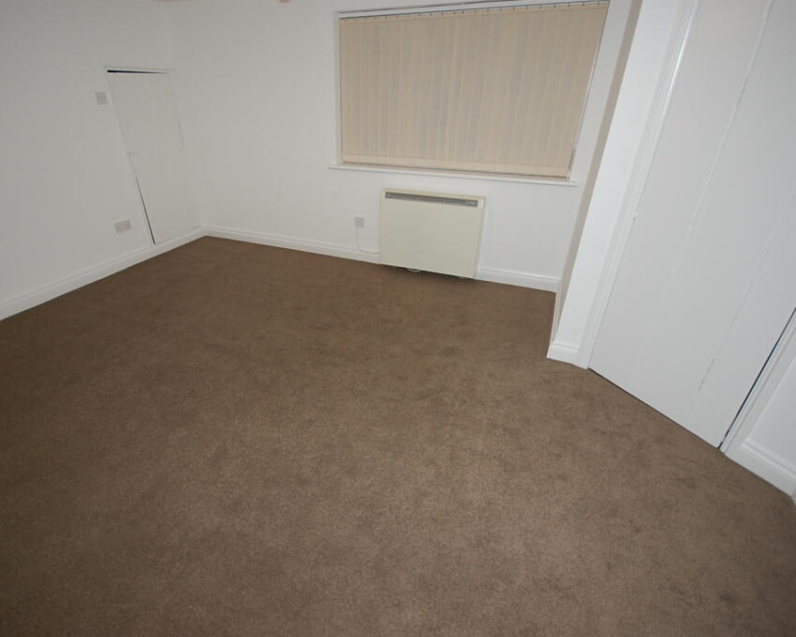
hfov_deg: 89.1
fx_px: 401
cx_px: 345
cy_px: 318
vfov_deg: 77.0
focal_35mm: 17
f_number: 4
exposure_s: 1/60
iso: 400
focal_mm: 10
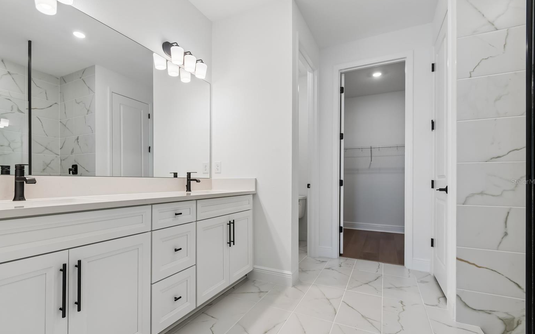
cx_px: 262
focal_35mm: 16
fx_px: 233
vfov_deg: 71.1
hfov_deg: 97.8
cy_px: 182
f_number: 7.1
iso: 100
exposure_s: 1/15
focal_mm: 10
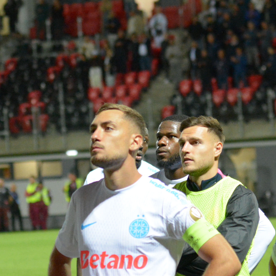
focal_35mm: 301
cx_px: 168
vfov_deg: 5.8
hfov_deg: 5.8
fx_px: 2715
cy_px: 158
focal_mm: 70
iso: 2500
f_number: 2.8
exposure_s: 1/800
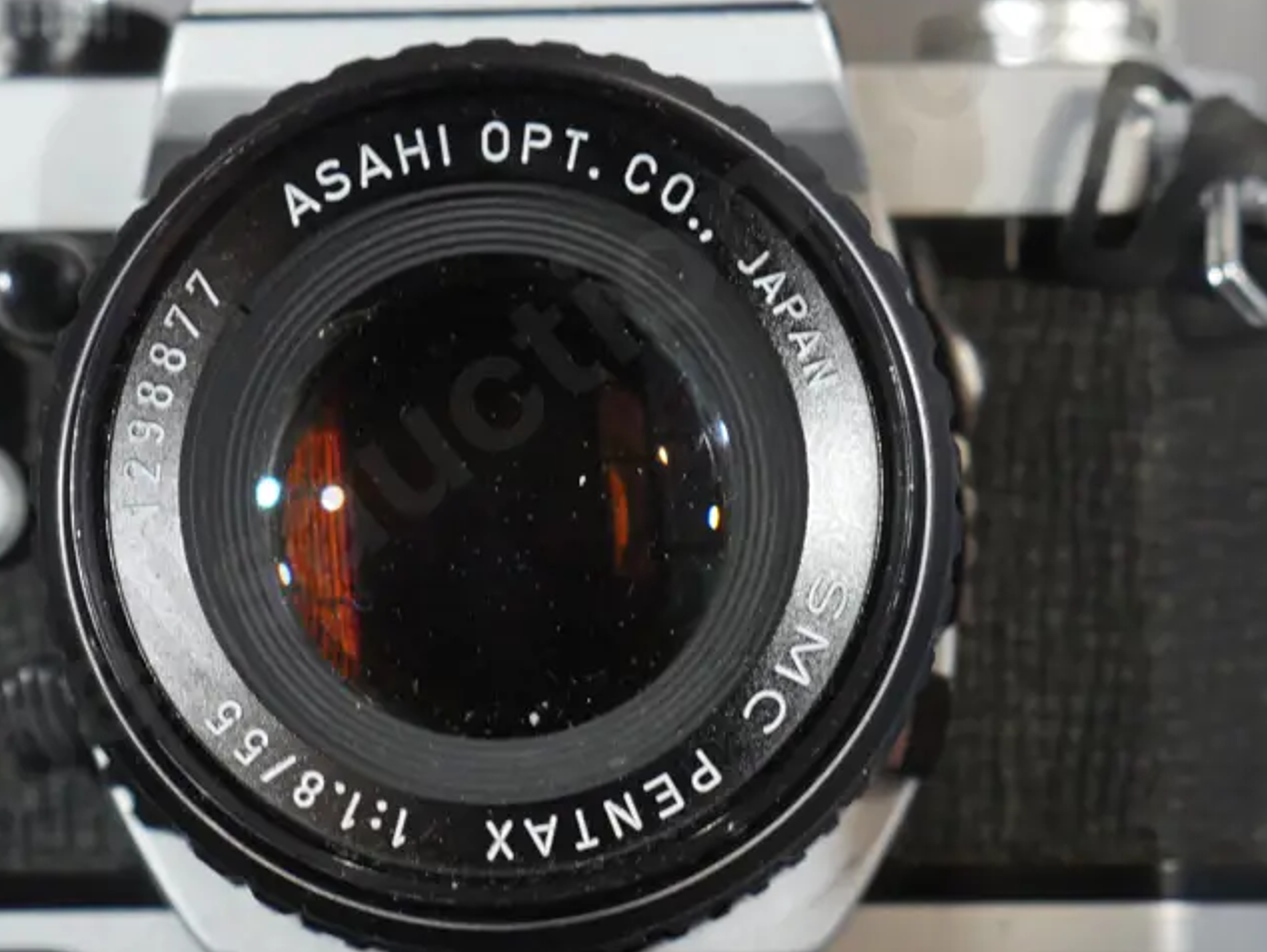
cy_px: 453
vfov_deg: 13.1
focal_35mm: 113
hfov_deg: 17.4
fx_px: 4138
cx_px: 428
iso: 1250
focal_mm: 35
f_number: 5.5
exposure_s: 1/80
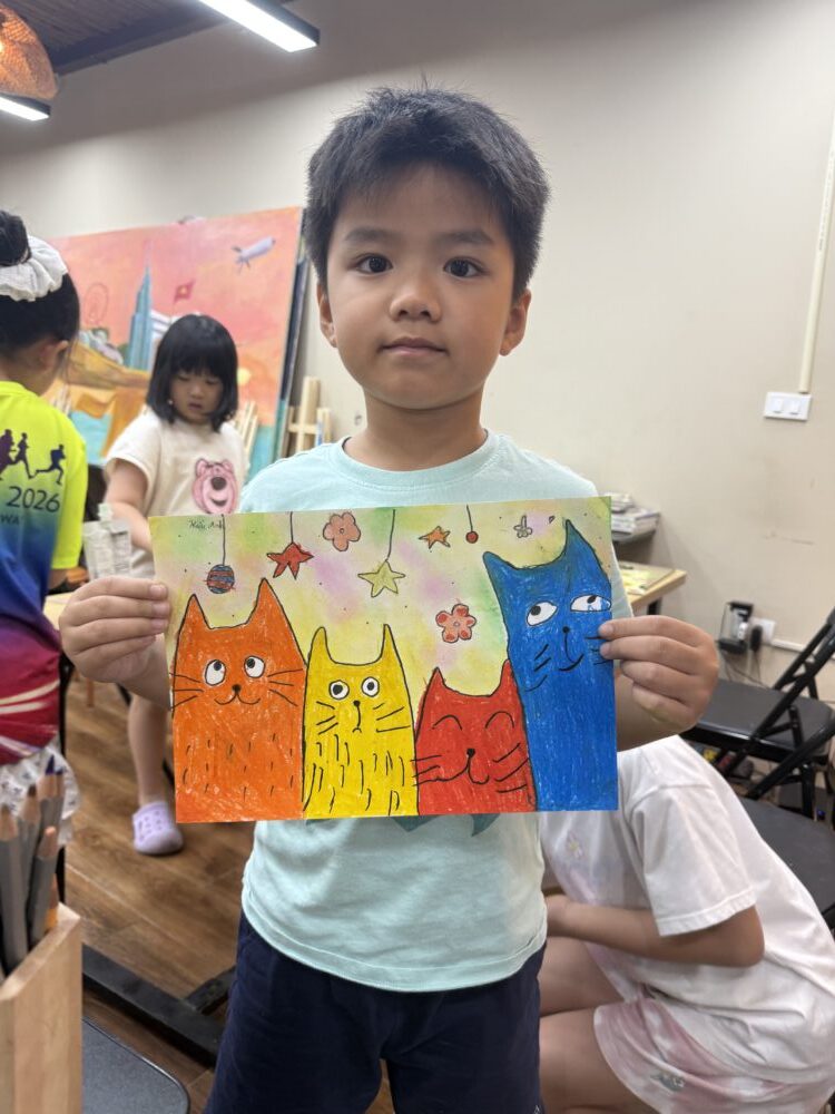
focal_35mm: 24
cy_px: 557
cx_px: 418
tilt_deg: -8.9
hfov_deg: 56.8
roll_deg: -4.2
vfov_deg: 71.6
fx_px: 772
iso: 100
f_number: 1.78
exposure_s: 1/100
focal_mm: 6.76
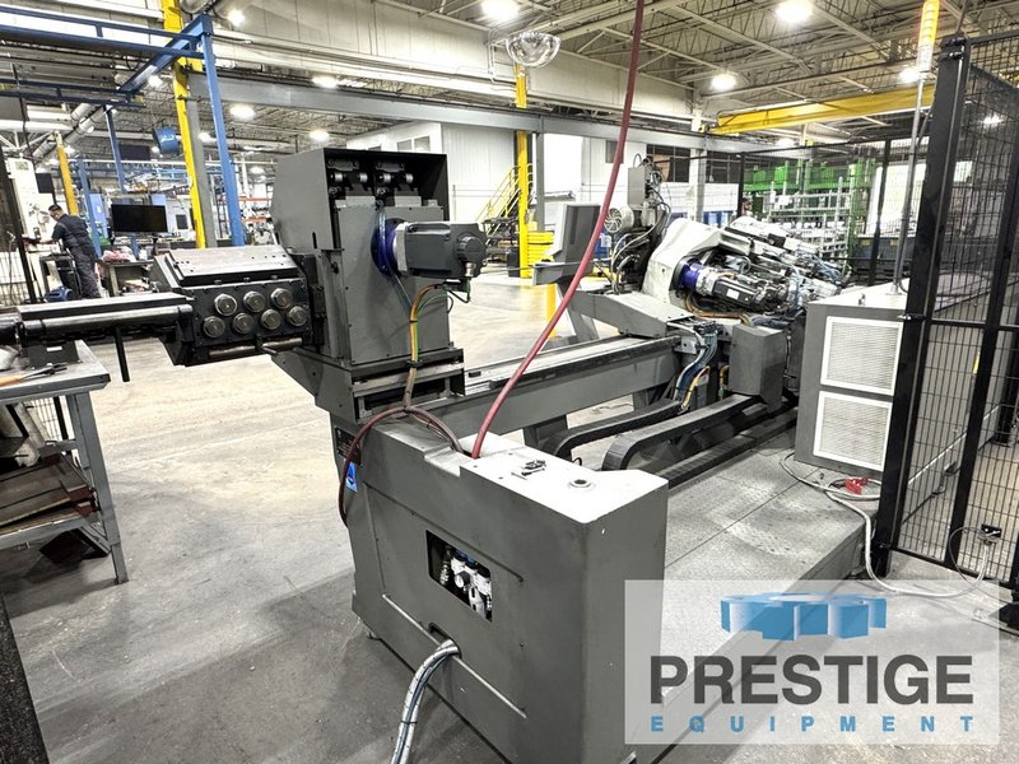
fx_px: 618
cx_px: 510
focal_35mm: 21
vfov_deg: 63.4
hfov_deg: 79.0
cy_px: 382
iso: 400
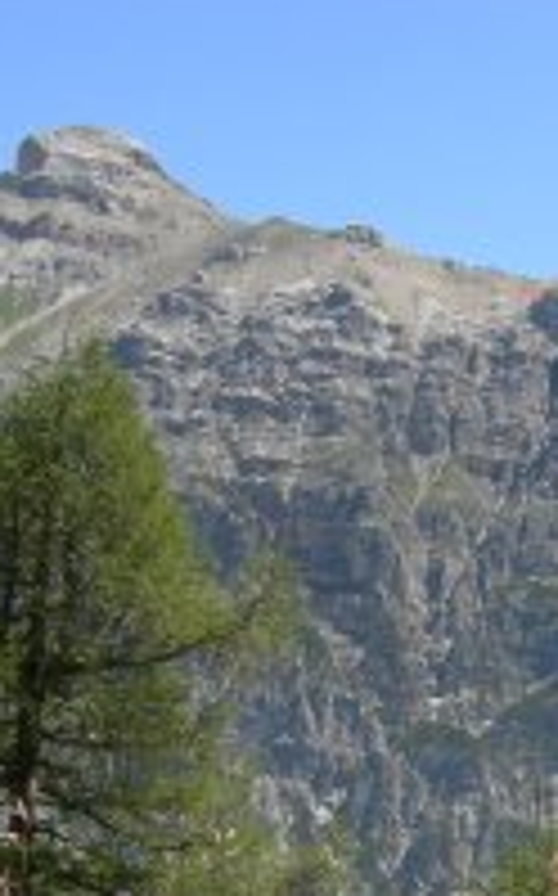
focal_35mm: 96
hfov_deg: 12.9
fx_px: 2341
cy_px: 826
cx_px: 824
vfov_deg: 21.1
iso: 64
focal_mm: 7.5
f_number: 6
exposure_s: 1/180
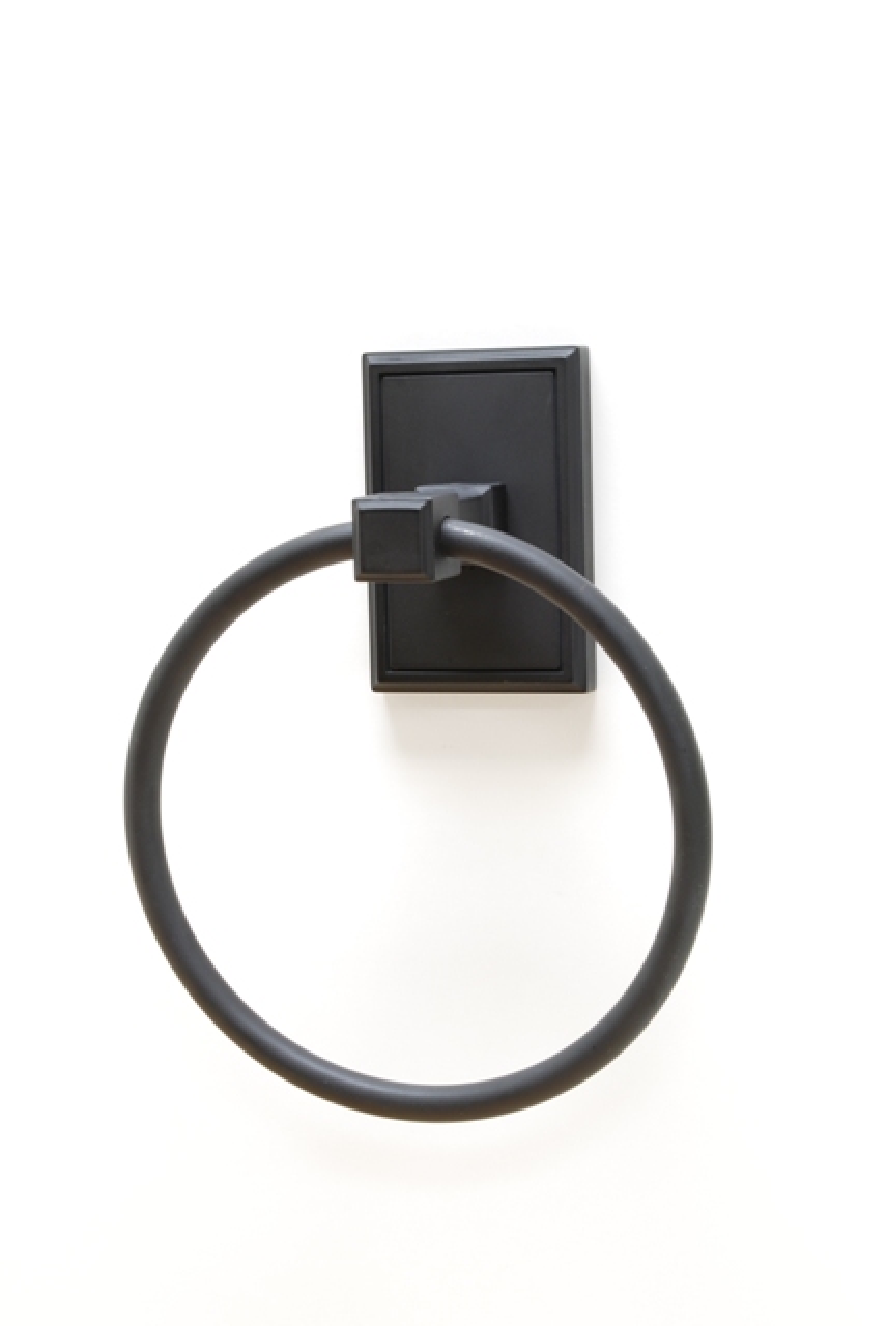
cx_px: 444
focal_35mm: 82
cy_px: 663
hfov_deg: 16.6
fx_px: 3042
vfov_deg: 24.6
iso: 100
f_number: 18
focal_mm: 55
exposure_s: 3.6
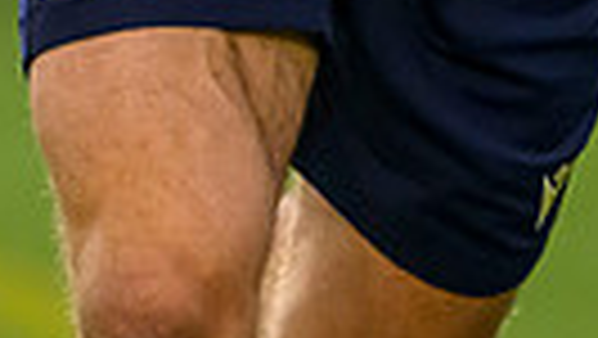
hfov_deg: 0.6
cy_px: -493
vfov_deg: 0.4
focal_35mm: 3382
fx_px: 53659
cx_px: 691
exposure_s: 1/640
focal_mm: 560
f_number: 4
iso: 6400
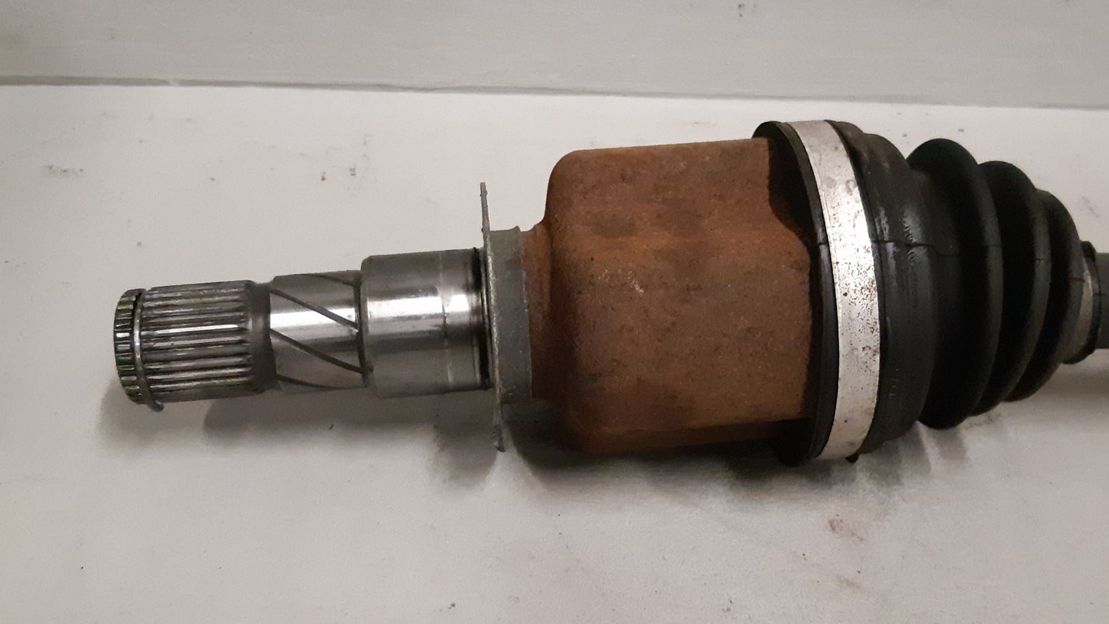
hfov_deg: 52.6
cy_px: 319
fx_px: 1117
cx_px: 633
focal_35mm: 38
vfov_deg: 31.2
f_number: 1.7
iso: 800
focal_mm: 3.93
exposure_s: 1/219
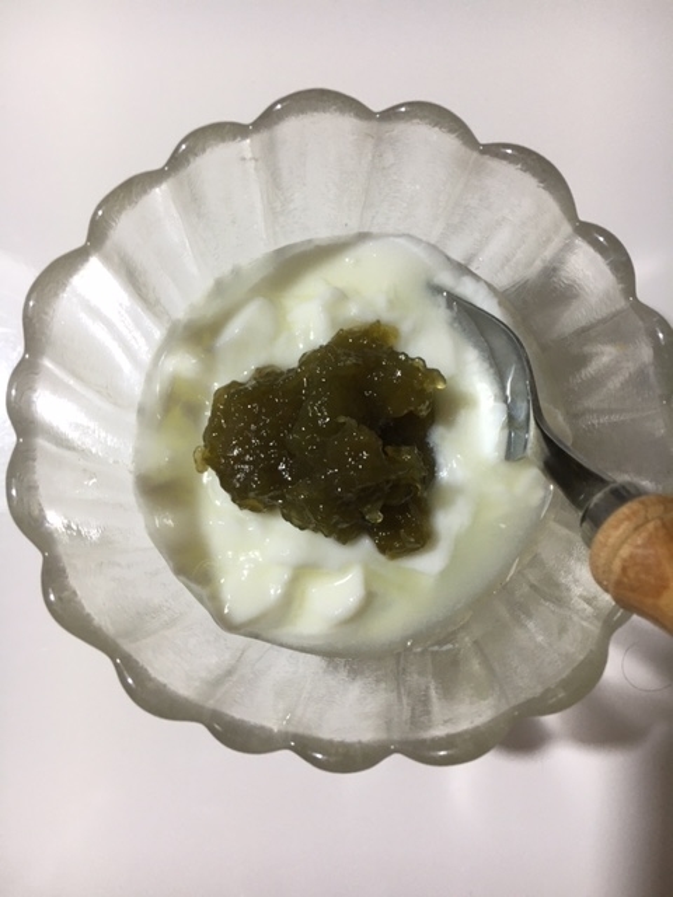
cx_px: 336
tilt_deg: -84.0
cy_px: 448
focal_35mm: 29
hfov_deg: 48.2
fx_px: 752
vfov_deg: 61.7
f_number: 2.2
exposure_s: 1/30
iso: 80
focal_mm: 4.15
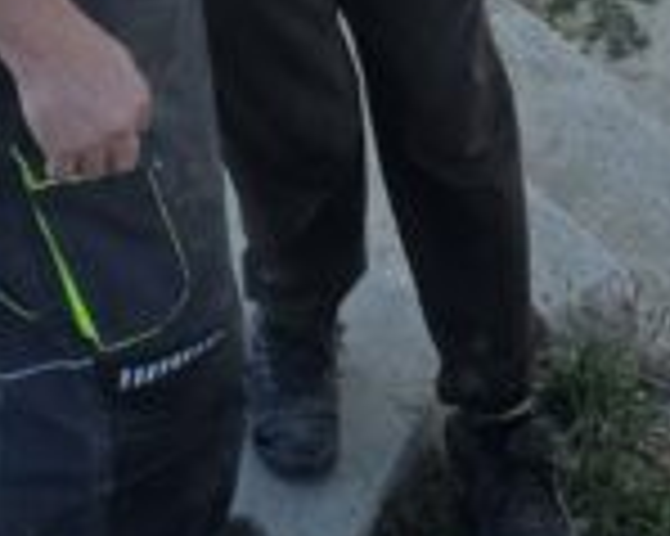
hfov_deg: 16.5
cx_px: 495
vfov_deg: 12.0
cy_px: -486
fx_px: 2299
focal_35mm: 116
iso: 80
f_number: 1.7
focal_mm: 6.3
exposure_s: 1/3345
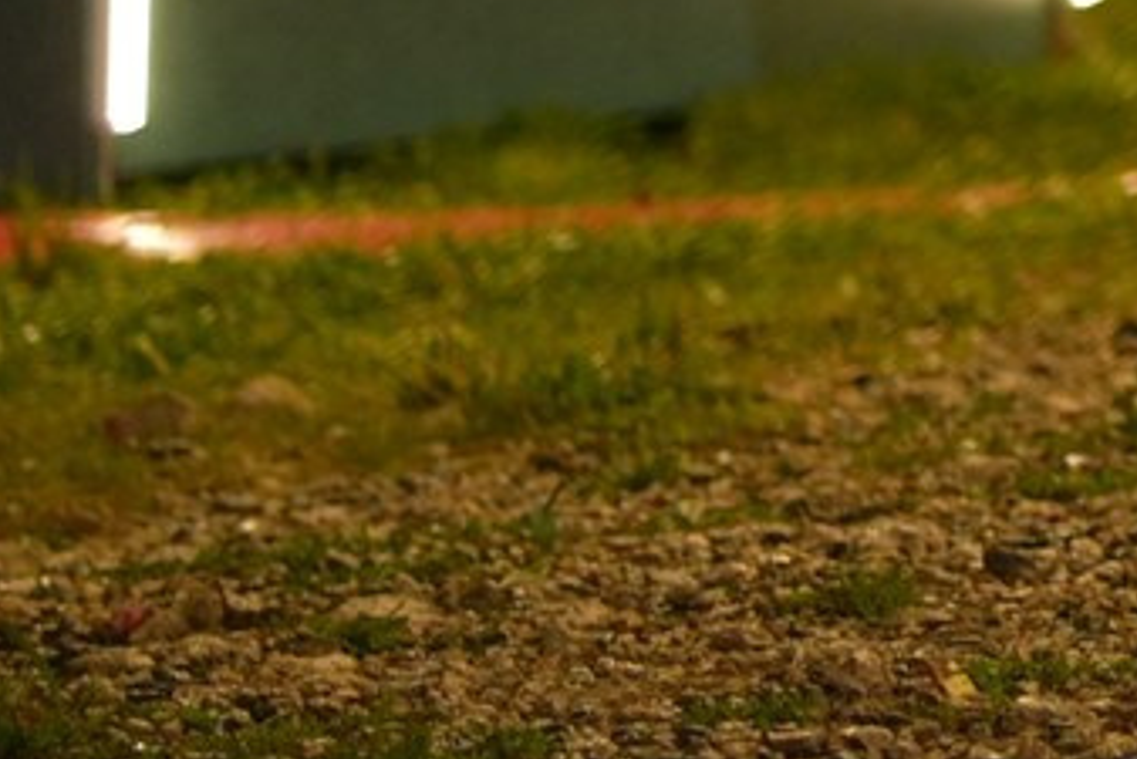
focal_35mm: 380
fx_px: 12006
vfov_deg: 3.5
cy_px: -2014
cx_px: 4190
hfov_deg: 5.0
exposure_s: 1/125
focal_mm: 50
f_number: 1.2
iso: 80
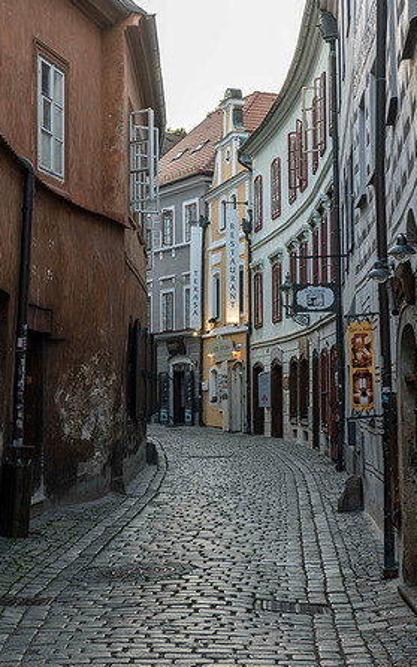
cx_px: 218
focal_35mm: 72
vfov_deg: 28.6
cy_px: 335
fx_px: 1308
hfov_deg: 18.1
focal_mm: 70
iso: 320
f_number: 5
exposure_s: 1/160
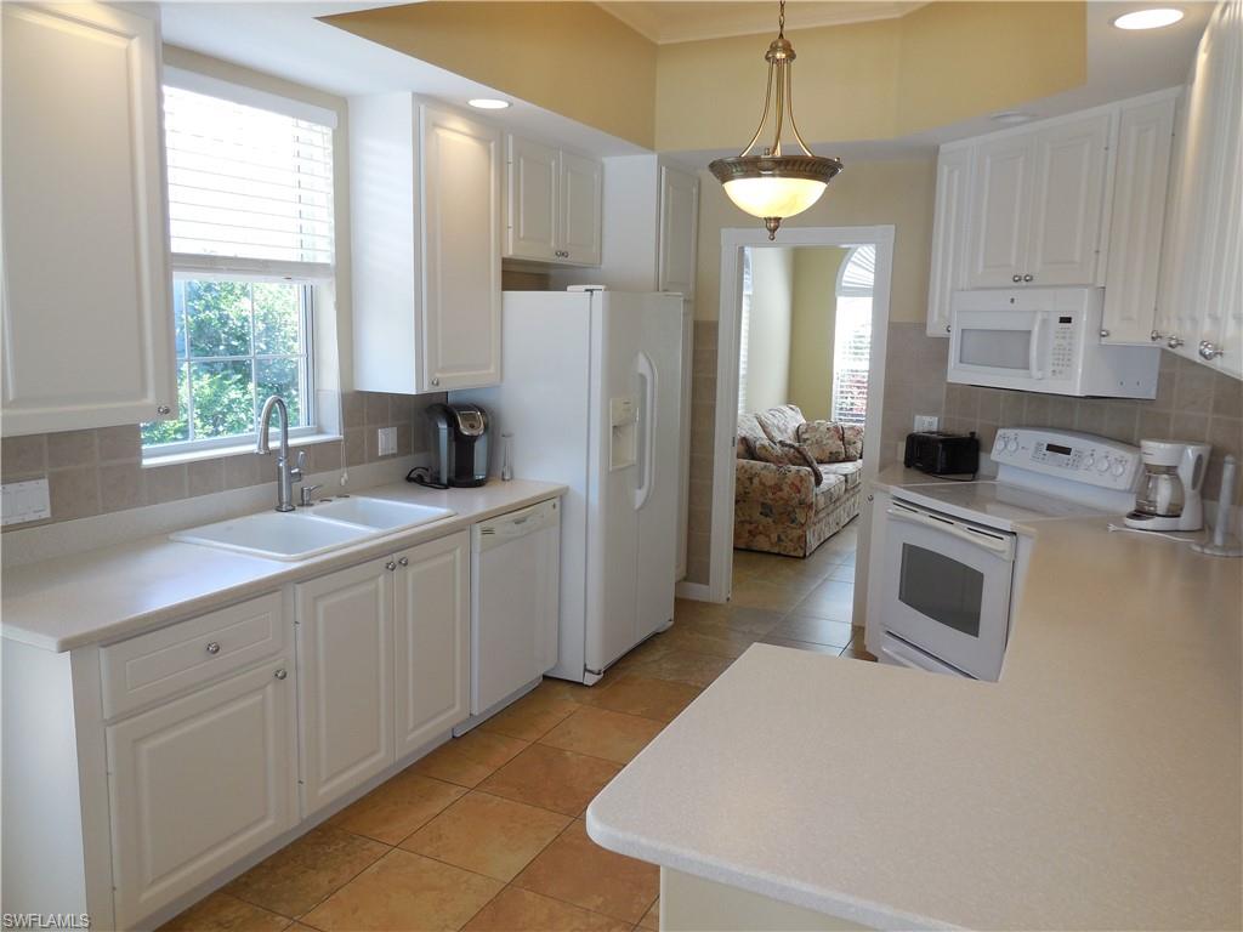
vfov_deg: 54.9
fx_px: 898
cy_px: 466
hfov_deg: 69.4
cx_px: 622
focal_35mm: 25
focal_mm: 4.5
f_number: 3.1
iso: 125
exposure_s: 1/50
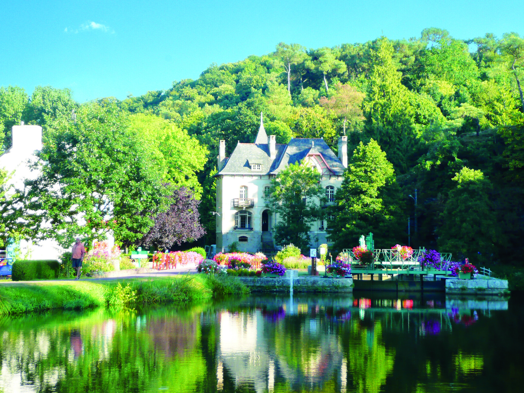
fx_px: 1272
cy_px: 196
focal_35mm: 84
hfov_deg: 23.3
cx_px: 262
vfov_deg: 17.6
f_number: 4.7
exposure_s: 1/100
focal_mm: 13.7
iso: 100
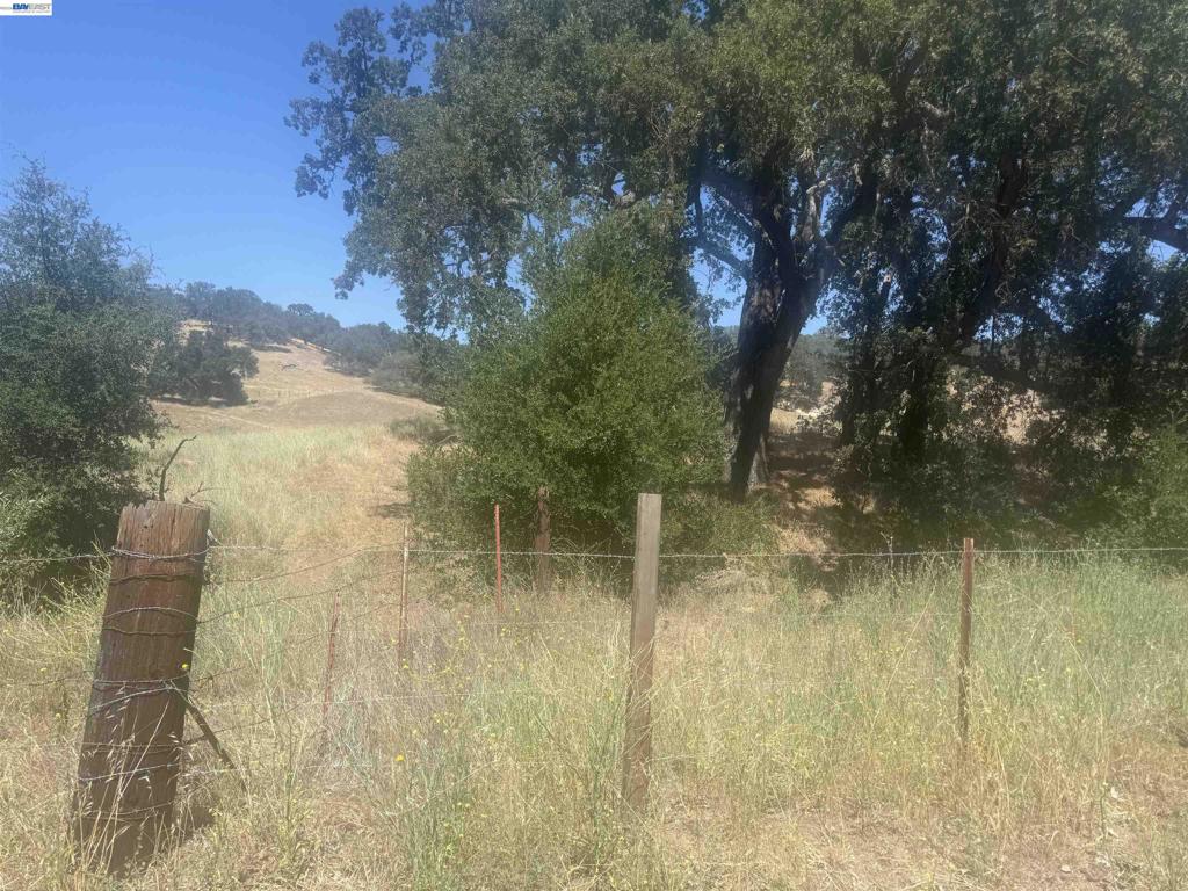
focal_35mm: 24
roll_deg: -3.0
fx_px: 824
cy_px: 446
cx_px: 594
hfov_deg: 71.6
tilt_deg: +0.0
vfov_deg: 56.8
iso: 80
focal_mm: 6.76
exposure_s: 1/2801
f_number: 1.78
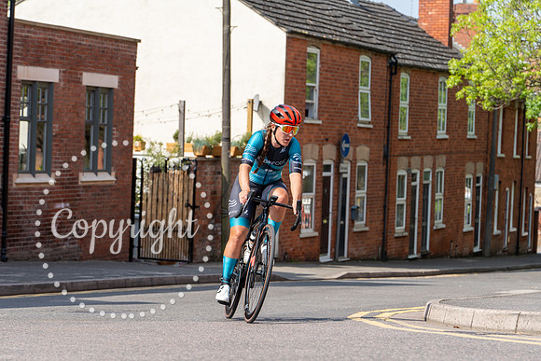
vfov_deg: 12.1
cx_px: 270
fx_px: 1698
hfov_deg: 18.1
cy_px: 180
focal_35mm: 113
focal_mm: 113
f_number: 5.6
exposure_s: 1/640
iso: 200
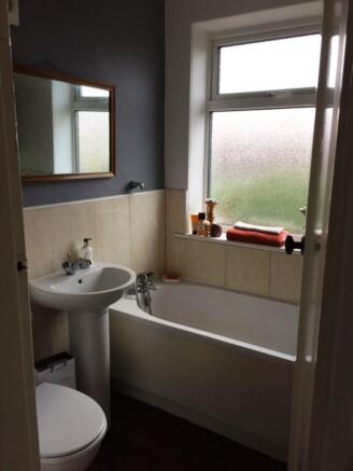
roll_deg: -0.2
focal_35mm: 29
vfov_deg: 61.6
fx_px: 394
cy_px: 236
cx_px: 176
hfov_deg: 48.2
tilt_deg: -11.2
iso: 125
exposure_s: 1/33
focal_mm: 4.15
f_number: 2.2
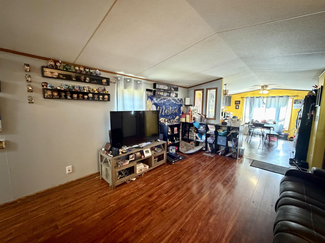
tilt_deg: -7.0
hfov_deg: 102.1
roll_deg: -0.6
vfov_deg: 85.7
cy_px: 122
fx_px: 131
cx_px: 162
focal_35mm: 14
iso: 2000
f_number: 2.2
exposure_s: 1/30
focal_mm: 2.22
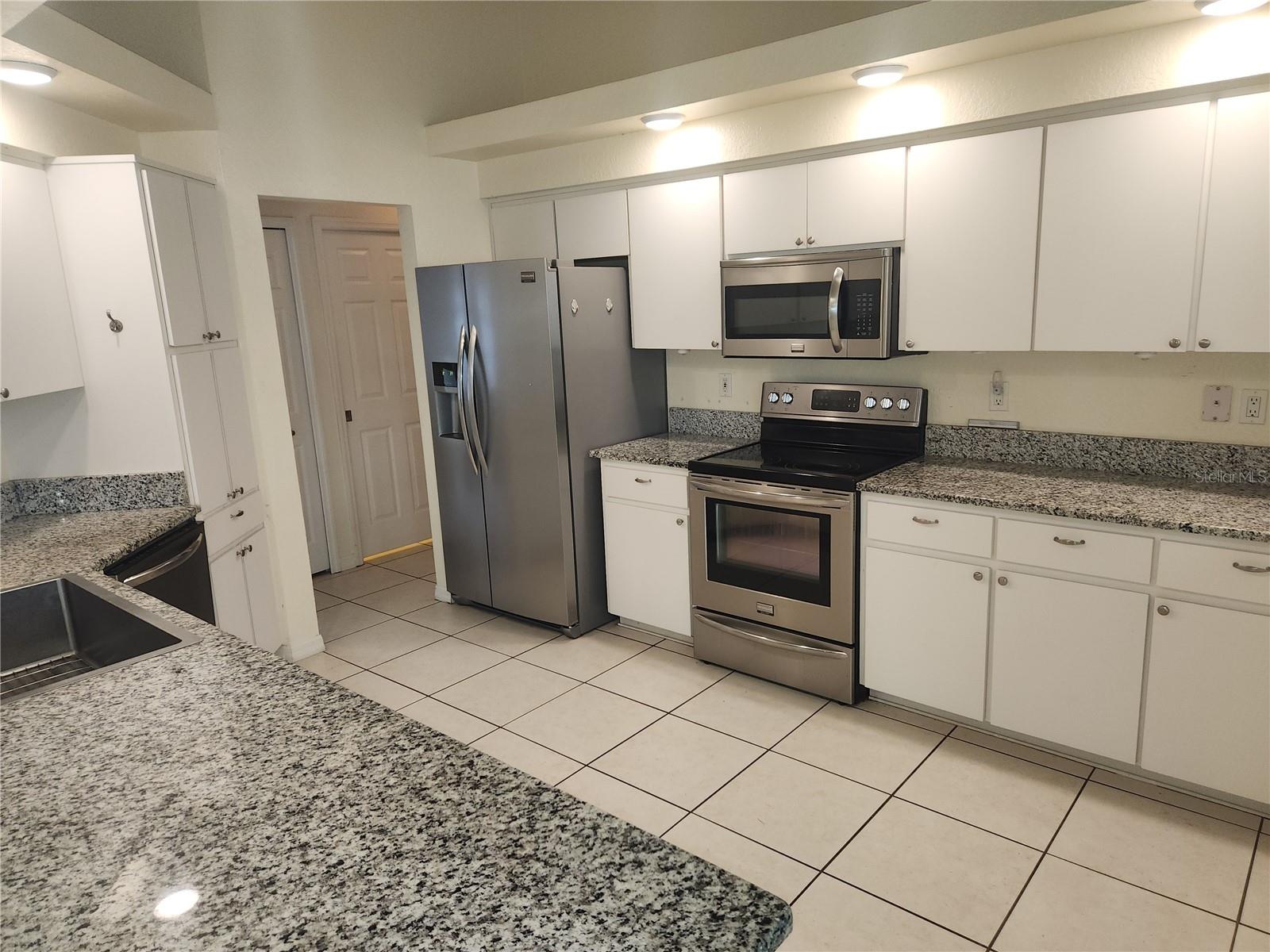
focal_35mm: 23
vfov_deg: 58.9
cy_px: 476
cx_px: 635
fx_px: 844
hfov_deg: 73.9
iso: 80
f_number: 1.8
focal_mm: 5.4
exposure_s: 1/60
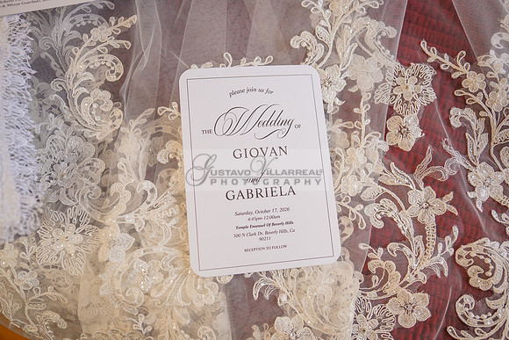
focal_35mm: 24
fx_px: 339
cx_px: 254
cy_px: 170
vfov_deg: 53.2
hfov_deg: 73.7
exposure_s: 1/250
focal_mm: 24
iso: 640
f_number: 2.8
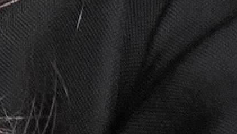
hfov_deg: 8.3
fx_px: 1509
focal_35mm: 240
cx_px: -318
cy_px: -485
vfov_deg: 4.5
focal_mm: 2.69
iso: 125
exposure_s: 1/60
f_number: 1.9
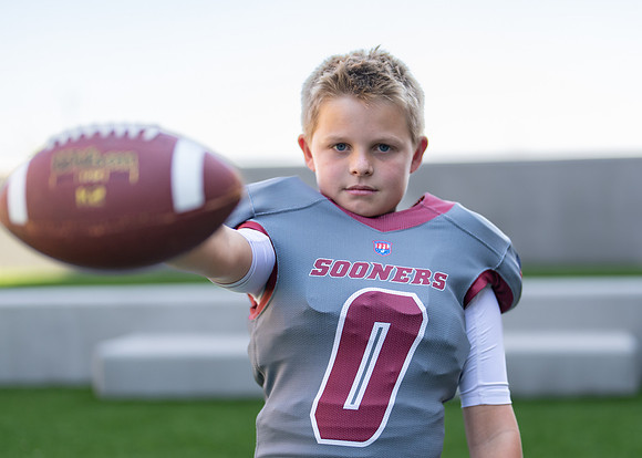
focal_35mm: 67
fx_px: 1214
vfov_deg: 21.3
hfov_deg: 29.6
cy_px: 287
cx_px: 380
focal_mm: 50
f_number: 1.2
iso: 100
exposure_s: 1/1600
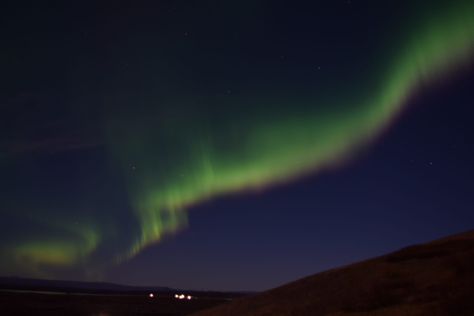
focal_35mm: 40
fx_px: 533
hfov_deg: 47.9
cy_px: 158
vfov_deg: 33.0
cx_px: 237
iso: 100
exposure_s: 20
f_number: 4
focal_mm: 27
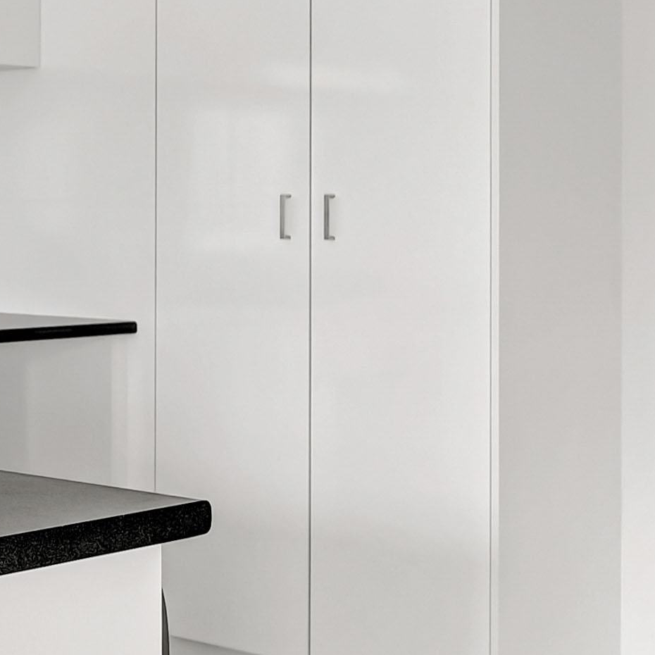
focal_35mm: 77
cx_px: -485
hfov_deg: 18.3
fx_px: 1648
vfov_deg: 22.5
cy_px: 307
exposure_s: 1/8
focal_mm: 14
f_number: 4.5
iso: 100
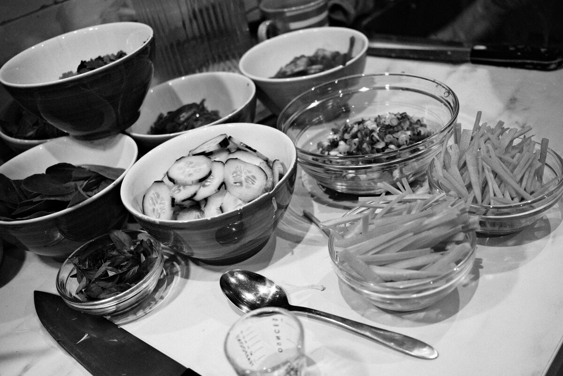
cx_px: 282
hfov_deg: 54.4
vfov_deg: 37.9
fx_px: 547
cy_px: 188
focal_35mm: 35
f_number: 2.8
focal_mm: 23
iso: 800
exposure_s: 1/75
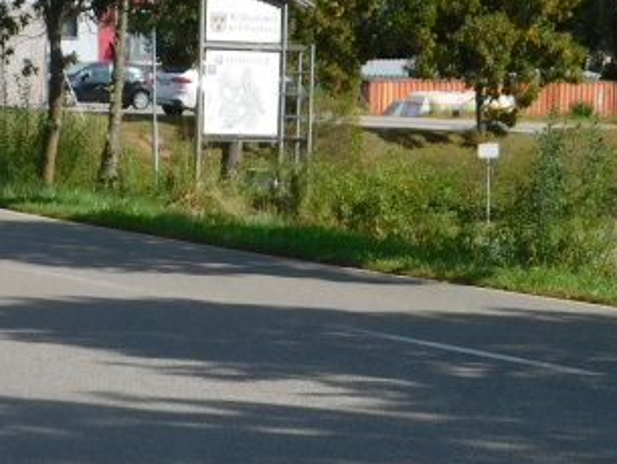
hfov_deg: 11.8
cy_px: 584
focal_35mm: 167
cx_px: 231
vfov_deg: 8.8
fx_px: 2978
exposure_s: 1/1000
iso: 125
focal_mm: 9
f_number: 3.8
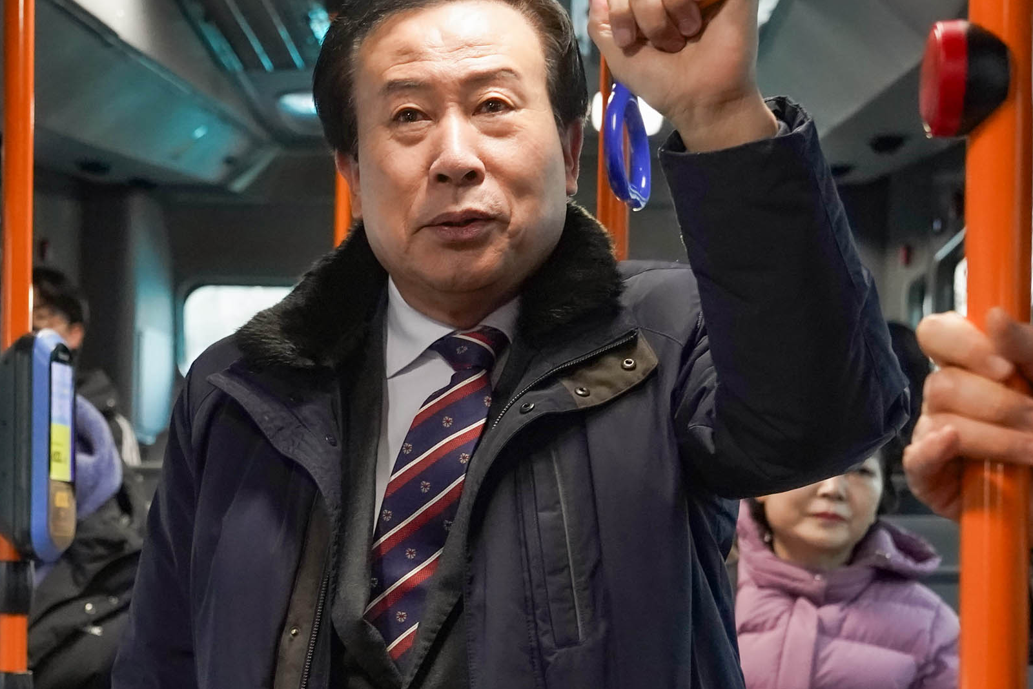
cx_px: 363
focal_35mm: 82
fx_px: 2353
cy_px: 533
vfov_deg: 16.6
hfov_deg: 24.7
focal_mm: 41
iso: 4000
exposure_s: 1/160
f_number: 4
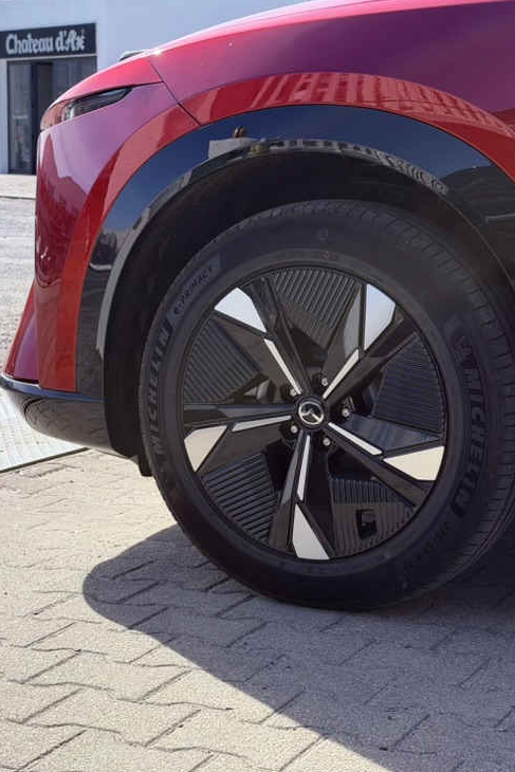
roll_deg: -1.1
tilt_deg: -8.3
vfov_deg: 28.8
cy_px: 370
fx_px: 1501
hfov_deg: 19.5
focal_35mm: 70
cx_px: 294
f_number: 1.78
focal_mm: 6.76
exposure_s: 1/2667
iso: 80
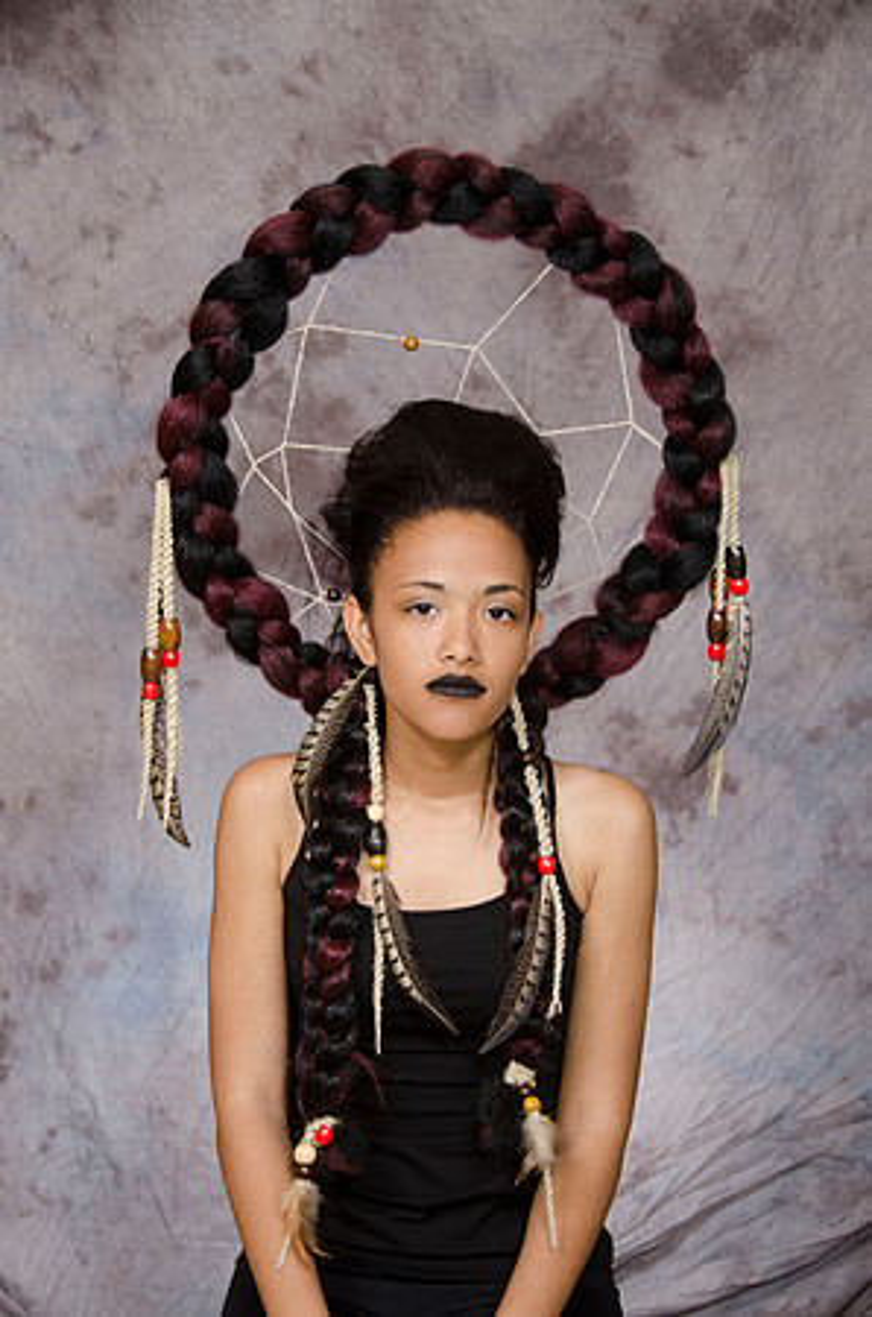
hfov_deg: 16.5
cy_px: 658
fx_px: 3011
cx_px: 436
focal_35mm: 82
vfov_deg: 24.7
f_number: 5.6
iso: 200
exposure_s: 1/125
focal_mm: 55
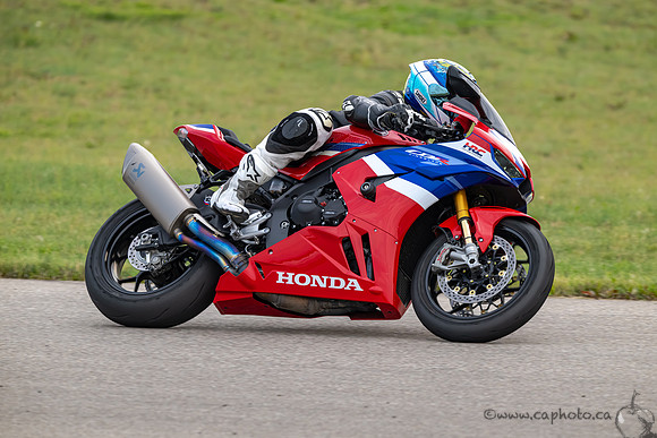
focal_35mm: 300
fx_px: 5476
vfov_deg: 4.6
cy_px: 219
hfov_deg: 6.9
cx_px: 328
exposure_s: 1/1250
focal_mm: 300
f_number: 6.3
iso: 1000
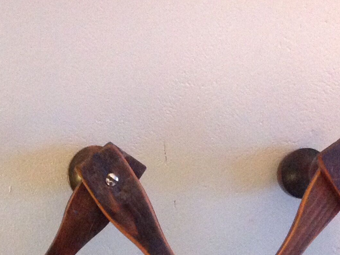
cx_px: 87
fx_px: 845
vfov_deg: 16.4
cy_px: 310
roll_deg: -0.2
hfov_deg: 22.5
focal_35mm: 86
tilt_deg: -36.3
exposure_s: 1/15
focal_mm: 4.28
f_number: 2.4
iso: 500
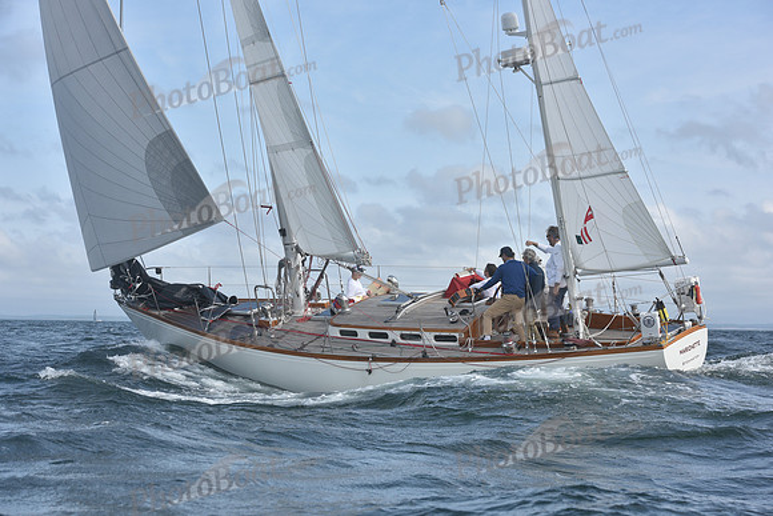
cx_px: 386
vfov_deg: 19.5
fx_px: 1503
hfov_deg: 28.8
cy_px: 258
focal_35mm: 70
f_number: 8
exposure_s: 1/800
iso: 200
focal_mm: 70
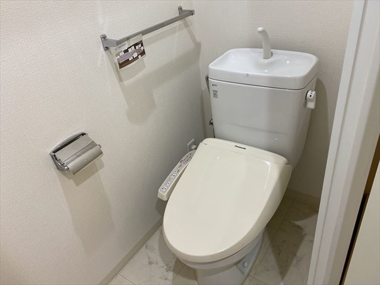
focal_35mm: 26
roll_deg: +9.4
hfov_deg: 67.3
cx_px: 190
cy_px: 142
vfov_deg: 53.1
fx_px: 285
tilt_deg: -34.8
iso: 100
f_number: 1.8
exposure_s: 1/100
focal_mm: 4.25
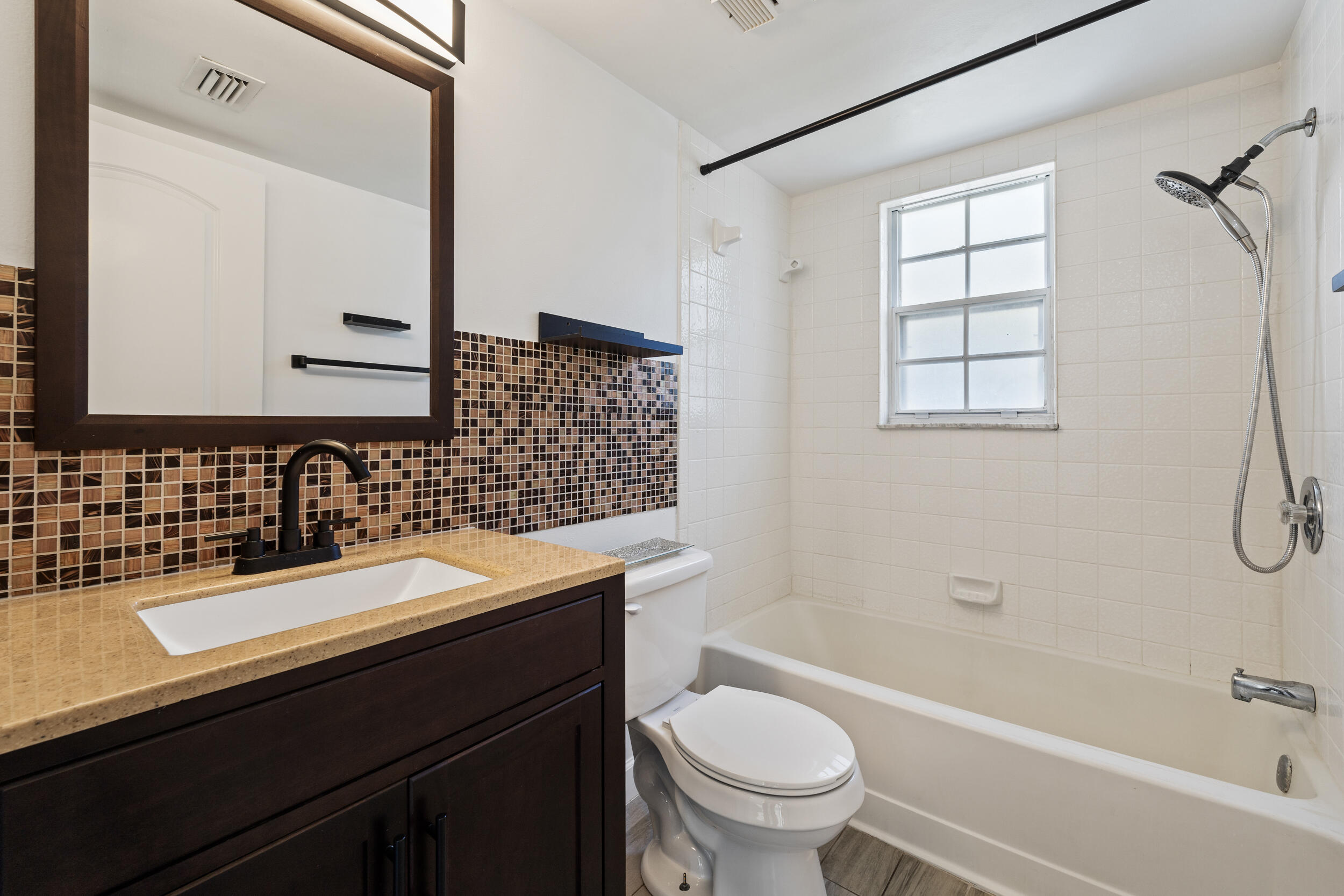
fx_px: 523
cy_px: 448
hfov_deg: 104.3
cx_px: 672
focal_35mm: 14
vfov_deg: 81.2
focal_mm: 14
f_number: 9
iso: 250
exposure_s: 1/8
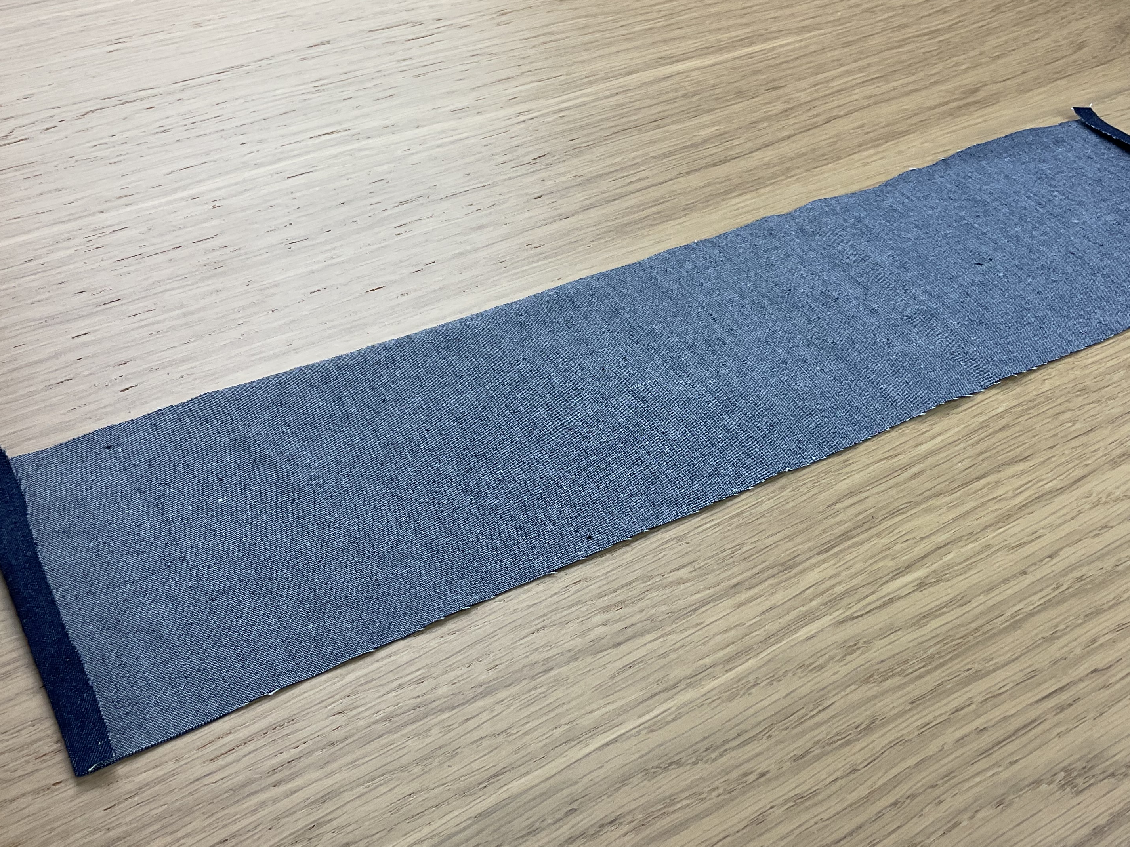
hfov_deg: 45.7
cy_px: 455
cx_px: 620
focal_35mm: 41
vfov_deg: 35.1
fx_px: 1338
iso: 25
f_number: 1.8
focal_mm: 3
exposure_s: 1/100
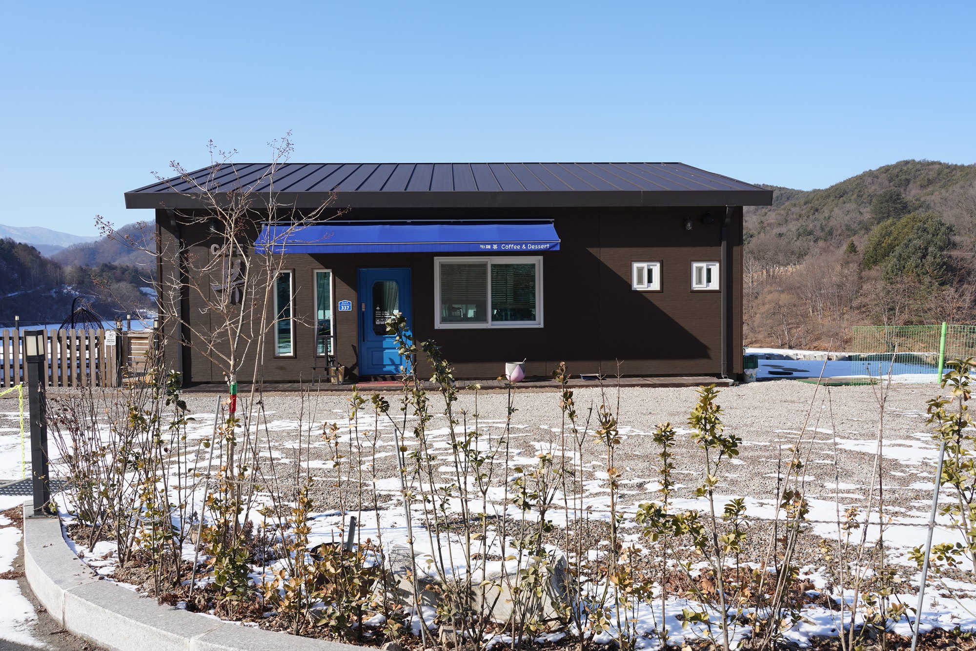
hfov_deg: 65.5
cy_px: 326
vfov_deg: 46.4
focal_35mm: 28
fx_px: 759
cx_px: 488
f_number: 11
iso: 100
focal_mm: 28
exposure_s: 1/100
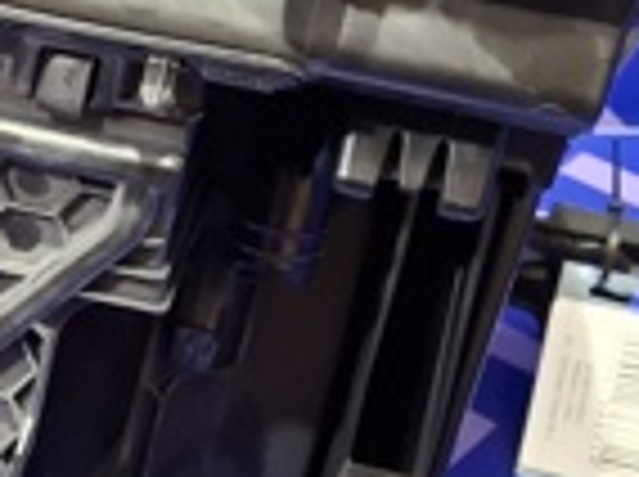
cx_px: -248
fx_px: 2082
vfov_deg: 13.1
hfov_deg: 16.3
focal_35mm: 113
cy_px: 182
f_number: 1.8
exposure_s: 1/25
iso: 250
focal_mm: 4.69
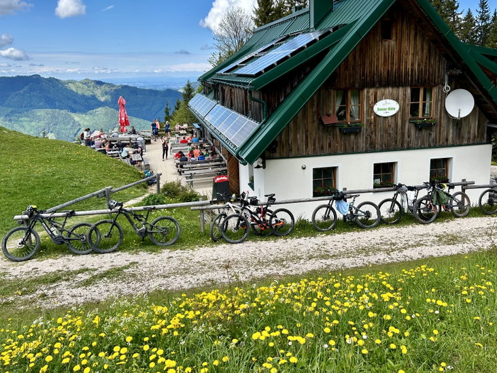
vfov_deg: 44.0
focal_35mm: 32
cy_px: 160
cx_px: 301
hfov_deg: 56.4
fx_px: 459
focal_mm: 5.7
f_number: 1.5
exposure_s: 1/2571
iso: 50
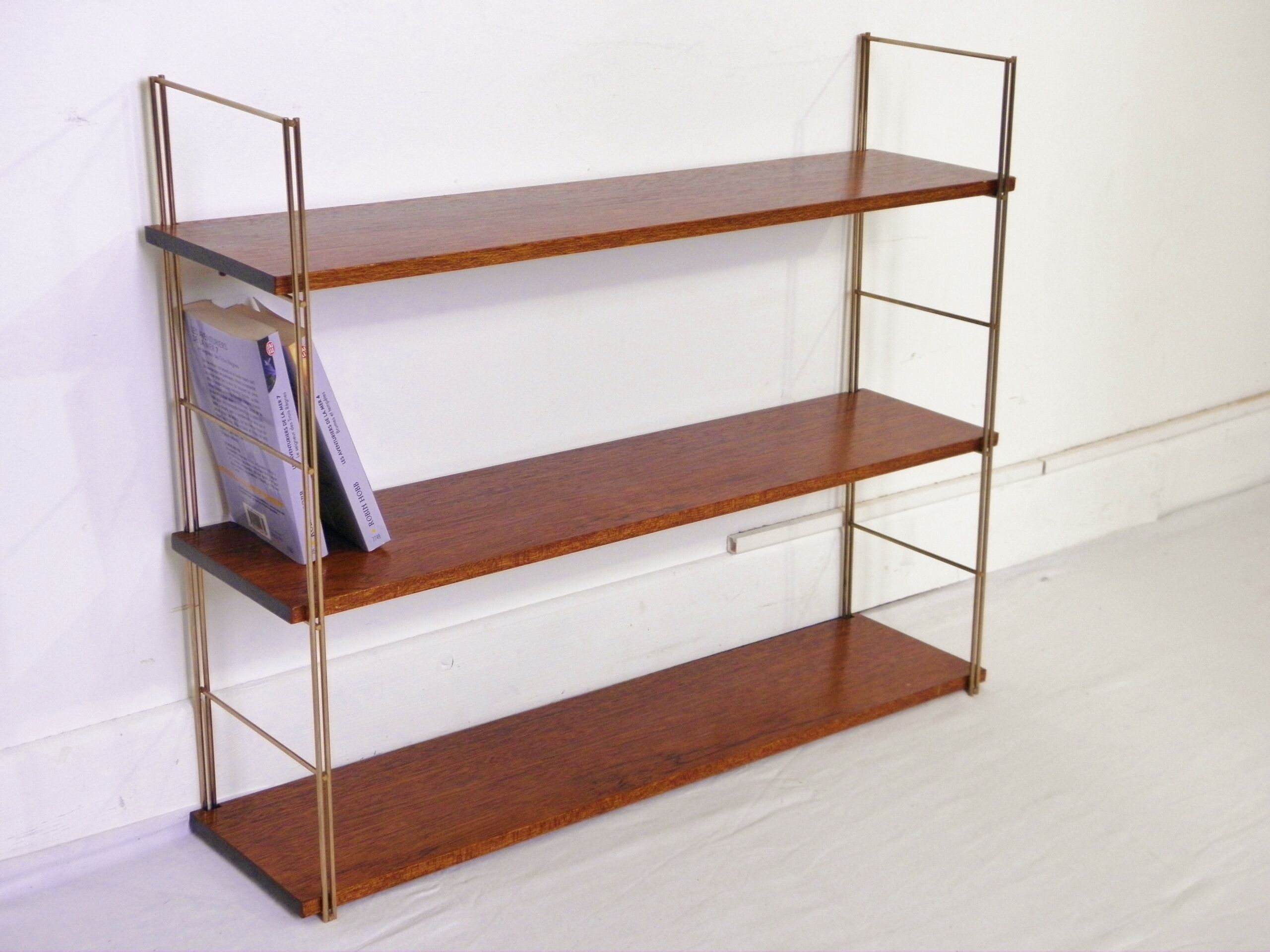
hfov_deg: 35.5
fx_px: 1981
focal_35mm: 54
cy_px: 476
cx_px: 635
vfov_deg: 27.0
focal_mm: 9.7
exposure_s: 1/30
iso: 200
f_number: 4.1
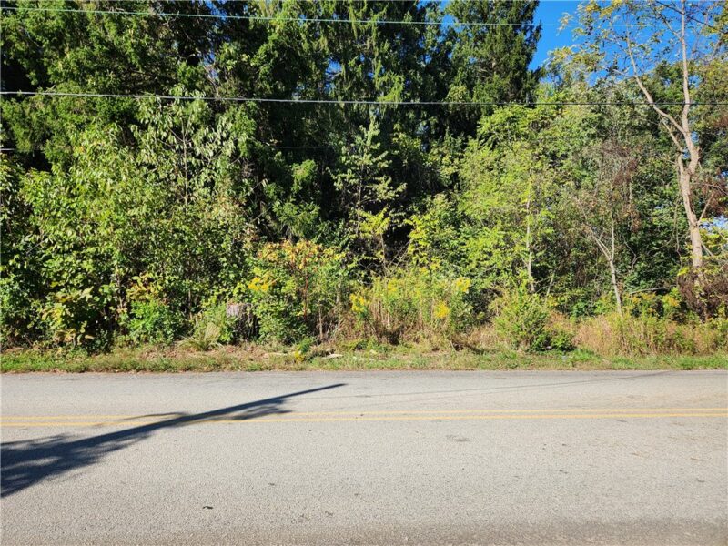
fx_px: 484
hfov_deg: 73.9
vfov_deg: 58.9
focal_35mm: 23
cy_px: 273
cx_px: 364
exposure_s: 1/1002
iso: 20
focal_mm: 5.4
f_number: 1.8
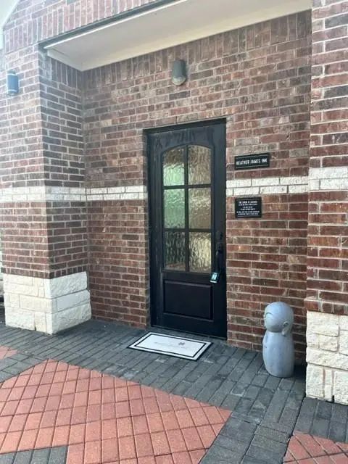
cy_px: 232
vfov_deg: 67.3
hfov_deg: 53.1
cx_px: 174
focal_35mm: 26
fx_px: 349
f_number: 1.6
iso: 40
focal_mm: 5.1
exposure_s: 1/215
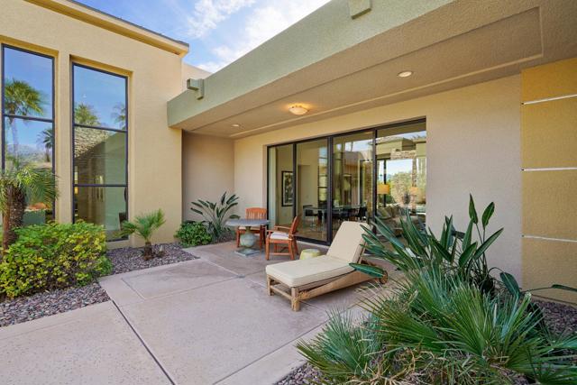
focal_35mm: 16
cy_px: 192
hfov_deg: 96.7
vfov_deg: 73.8
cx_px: 288
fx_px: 256
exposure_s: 1/30
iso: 125
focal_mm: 16
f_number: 8
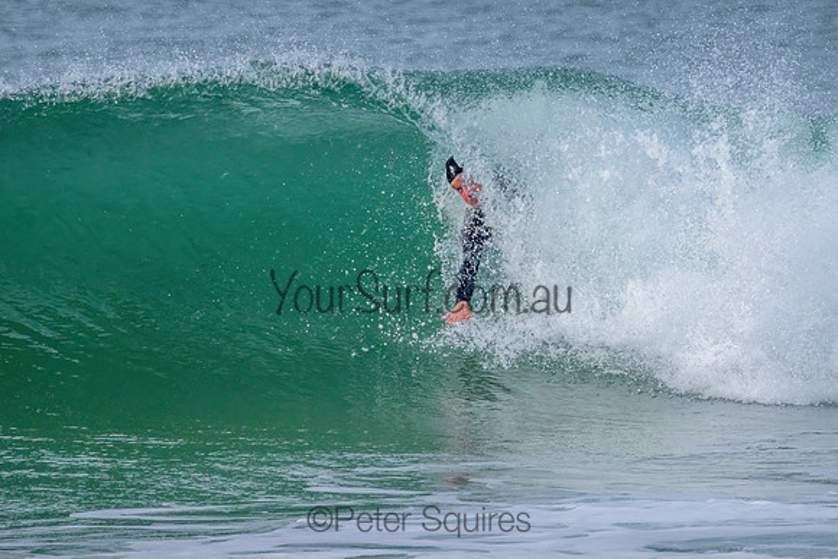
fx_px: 25629
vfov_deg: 1.2
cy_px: 269
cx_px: 504
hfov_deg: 1.9
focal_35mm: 1101
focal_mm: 800
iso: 1250
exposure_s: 1/1600
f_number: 11
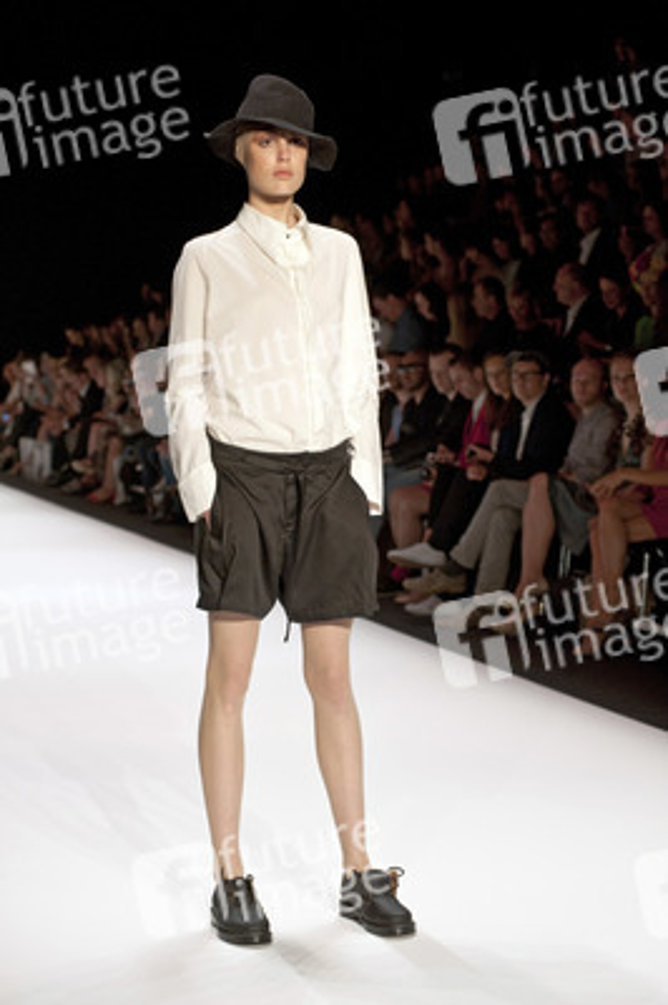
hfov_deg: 17.0
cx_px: 334
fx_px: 2230
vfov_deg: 25.4
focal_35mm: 80
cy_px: 502
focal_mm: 80
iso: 1600
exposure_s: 1/200
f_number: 7.1
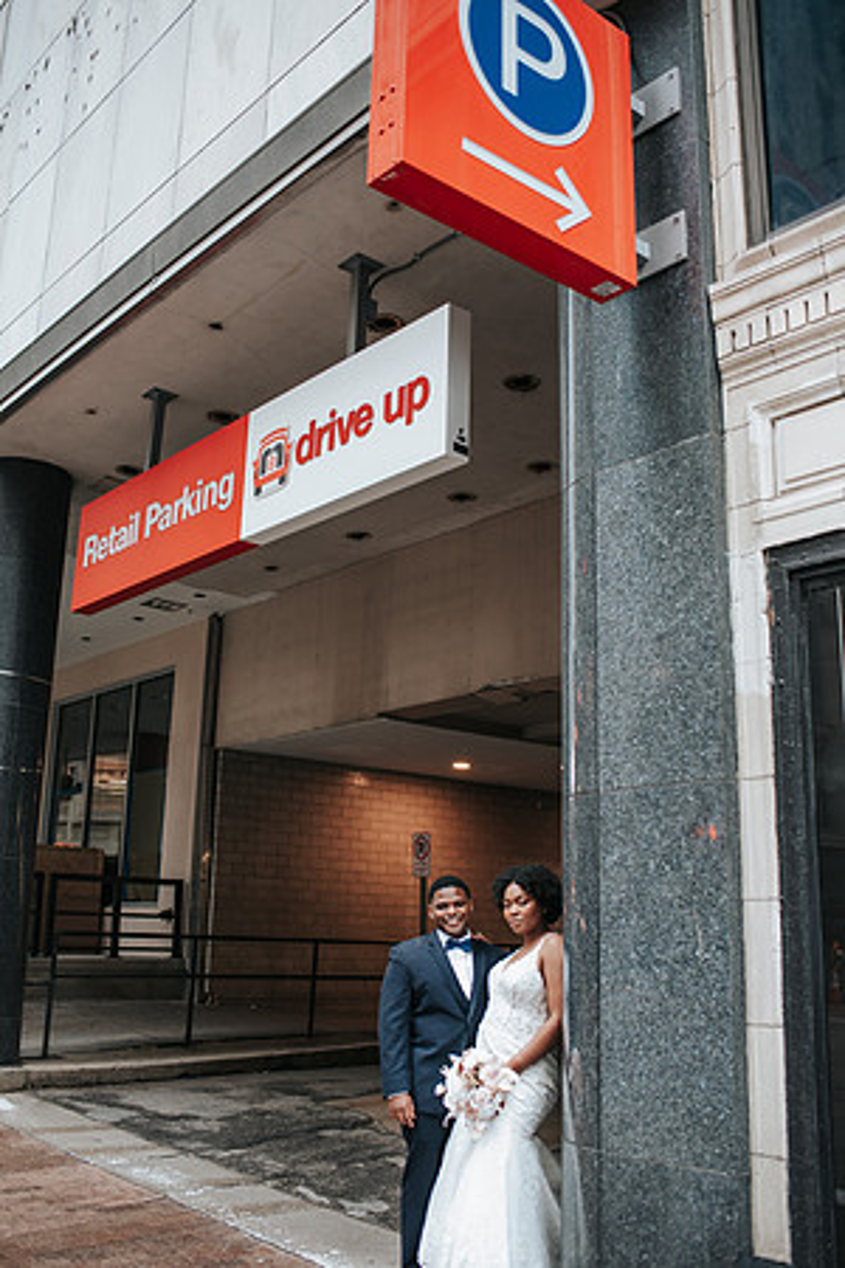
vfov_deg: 54.4
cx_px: 422
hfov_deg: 37.9
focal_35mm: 35
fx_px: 1232
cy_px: 634
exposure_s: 1/125
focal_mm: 35
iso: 800
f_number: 2.8
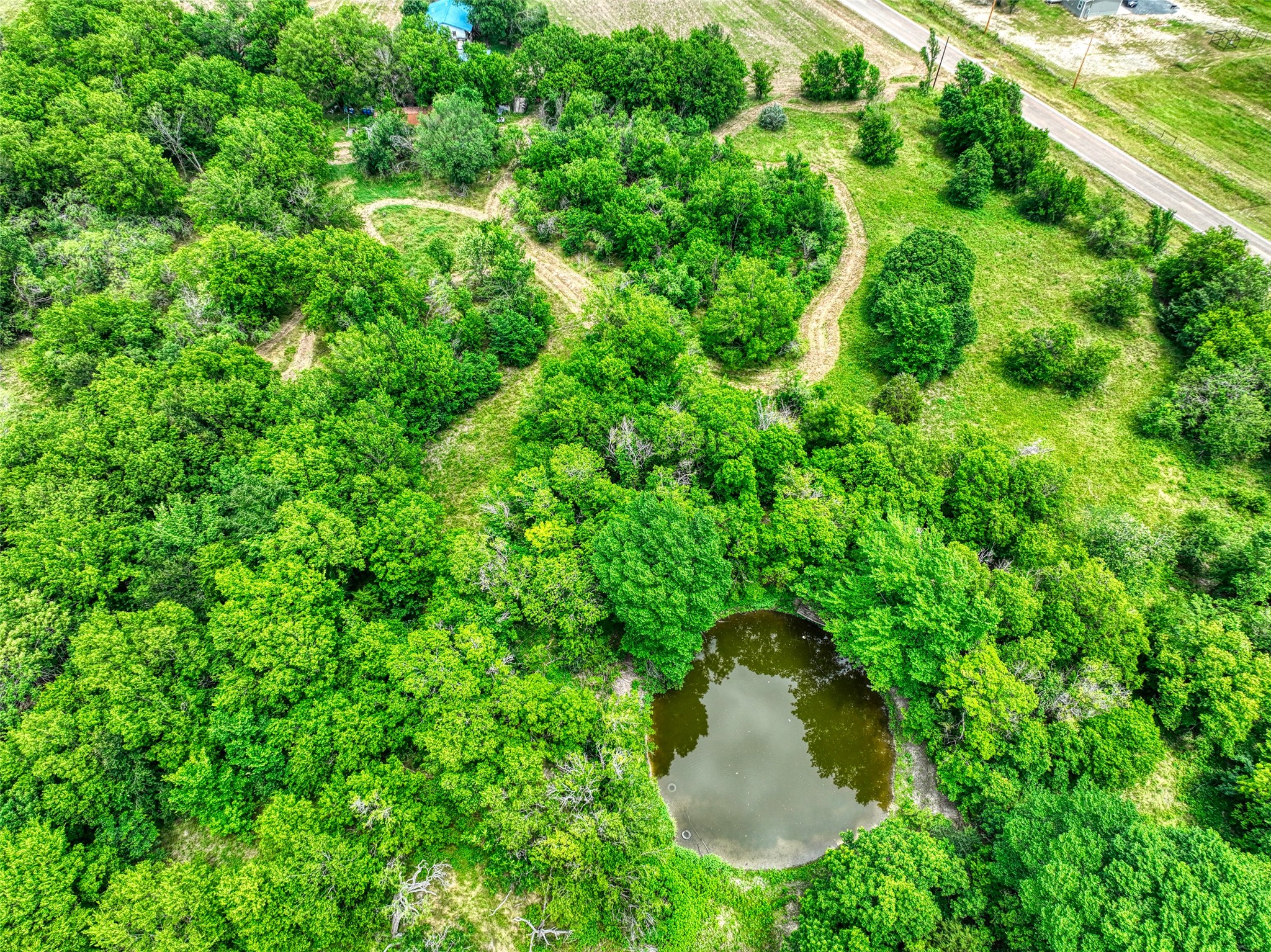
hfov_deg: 71.6
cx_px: 636
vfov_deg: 56.8
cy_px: 476
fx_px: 881
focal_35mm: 24
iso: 100
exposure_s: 1/640
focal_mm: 12.3
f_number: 2.8
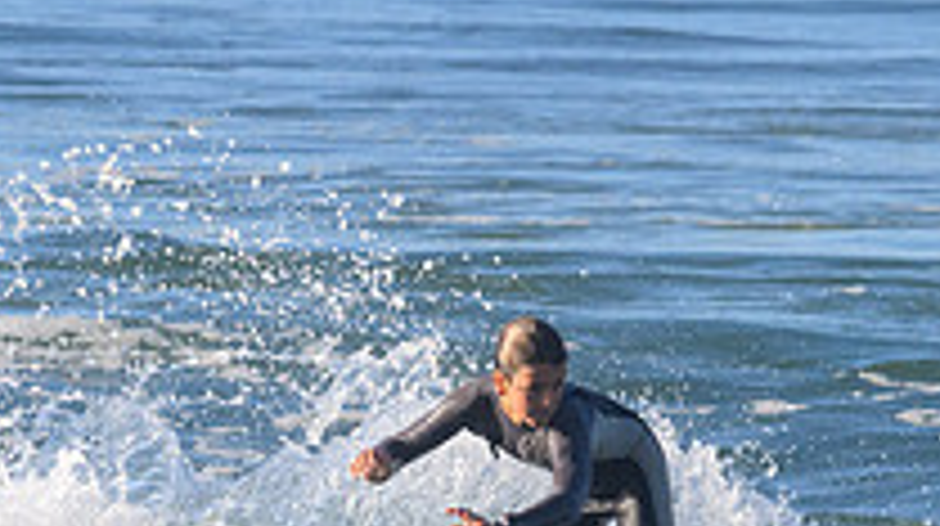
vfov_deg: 1.0
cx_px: 598
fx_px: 31195
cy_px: 618
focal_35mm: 1253
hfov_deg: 1.7
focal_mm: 430
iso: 2200
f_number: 11
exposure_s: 1/2000
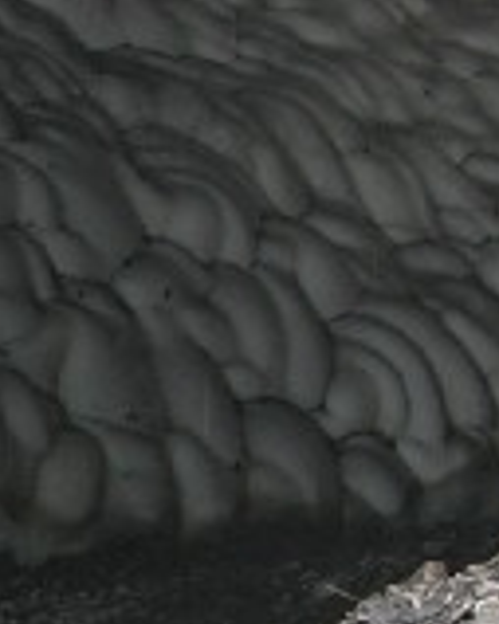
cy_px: 687
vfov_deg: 8.7
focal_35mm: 220
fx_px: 4065
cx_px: -330
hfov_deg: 6.9
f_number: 3.2
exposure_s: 1/50.2
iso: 50
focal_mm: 8.9
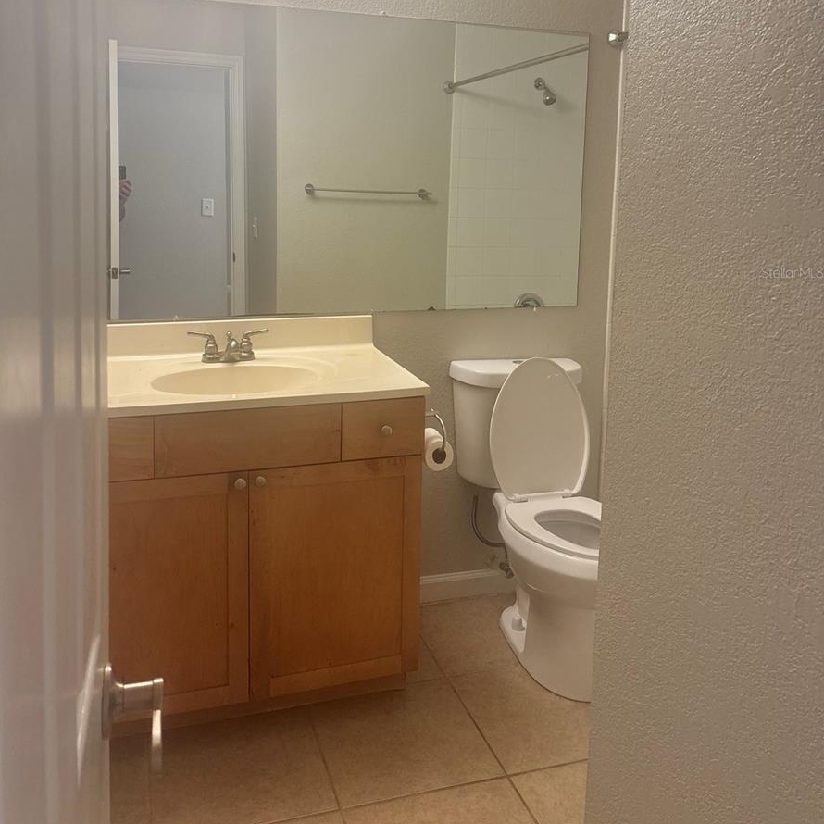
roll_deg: -2.0
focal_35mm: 31
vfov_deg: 51.5
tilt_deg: -7.2
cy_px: 272
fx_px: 835
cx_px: 410
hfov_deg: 52.5
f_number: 1.6
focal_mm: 5.96
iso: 125
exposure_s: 1/120
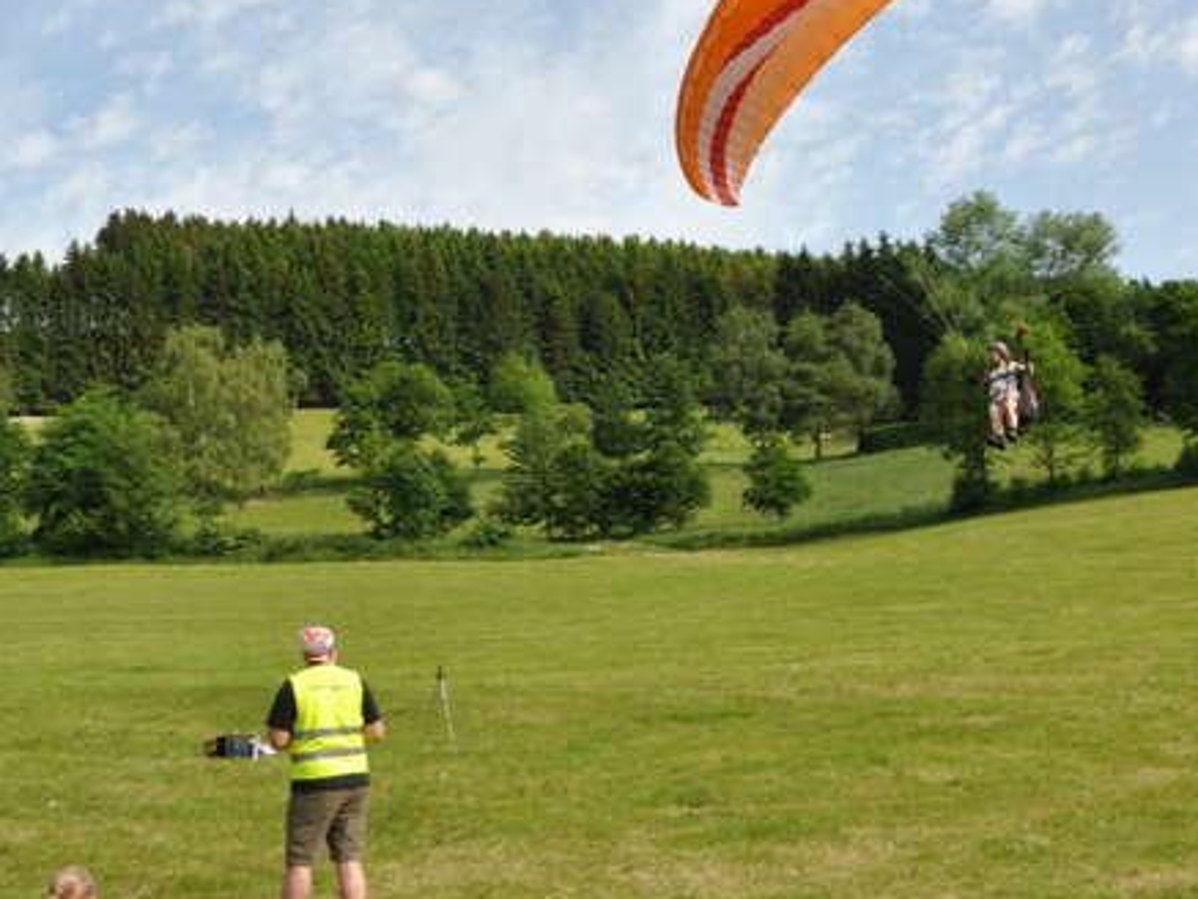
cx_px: 425
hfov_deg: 40.1
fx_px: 1627
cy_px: 400
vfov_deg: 30.9
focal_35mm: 47
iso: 200
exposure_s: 1/125
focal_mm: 18
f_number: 11
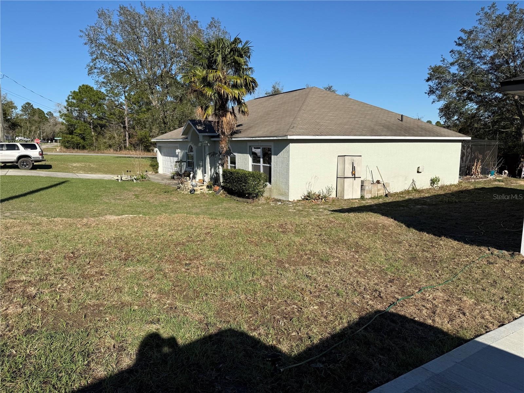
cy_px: 196
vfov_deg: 56.8
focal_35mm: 24
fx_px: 363
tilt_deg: -8.1
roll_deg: +0.1
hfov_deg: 71.6
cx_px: 262
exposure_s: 1/5319
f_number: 1.78
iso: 80
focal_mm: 6.76
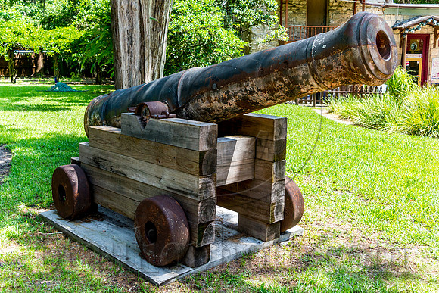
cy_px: 137
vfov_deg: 33.1
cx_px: 206
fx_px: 493
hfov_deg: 47.9
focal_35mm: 40
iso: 500
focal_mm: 38
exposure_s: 1/500
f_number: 8
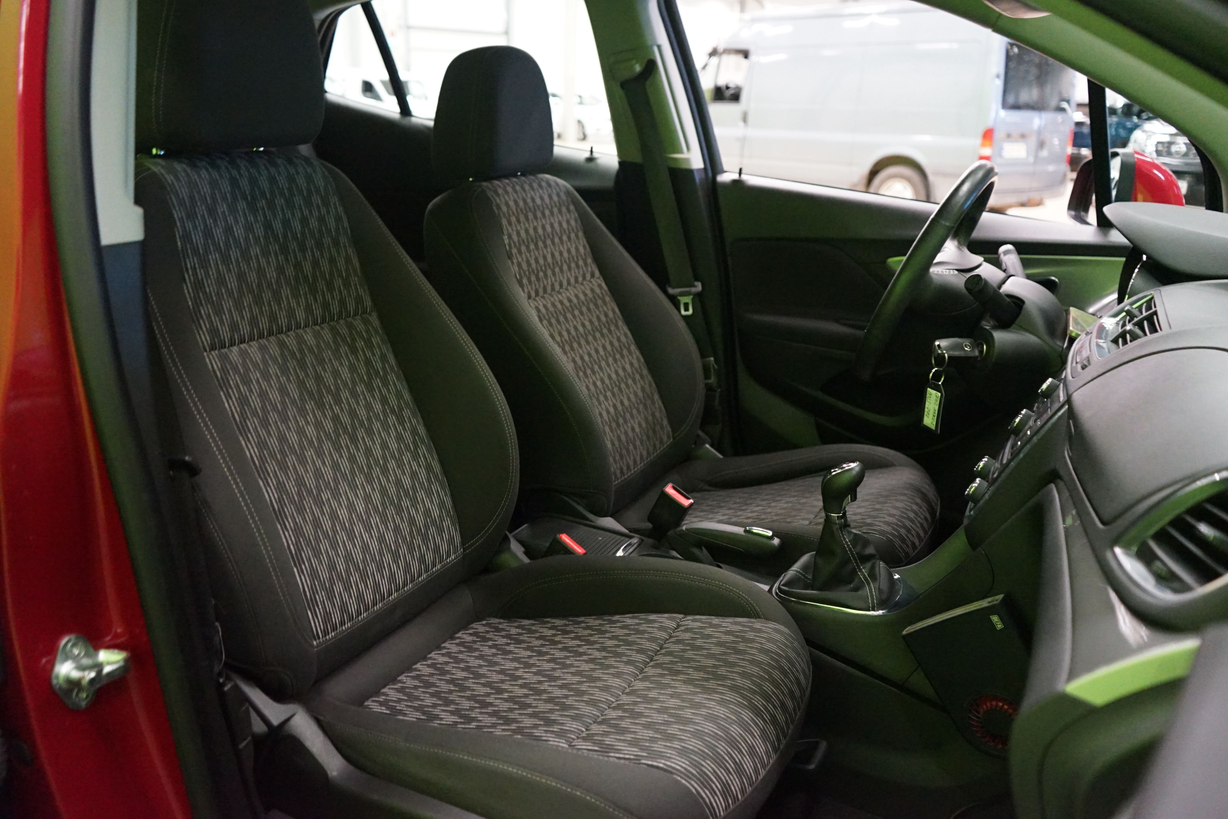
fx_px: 955
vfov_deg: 46.4
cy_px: 410
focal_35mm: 28
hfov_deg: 65.5
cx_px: 614
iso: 6400
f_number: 3.5
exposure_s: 1/30
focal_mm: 28
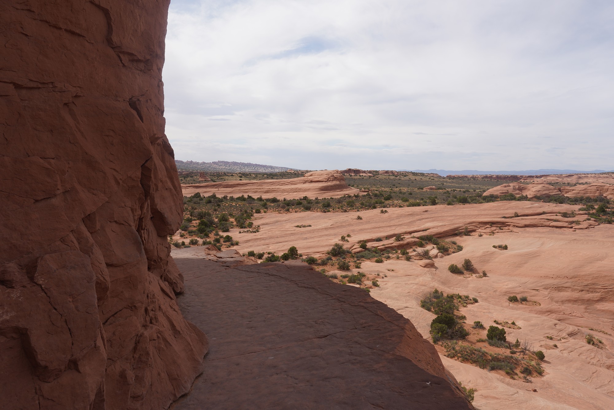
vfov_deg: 46.4
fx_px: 478
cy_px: 205
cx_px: 307
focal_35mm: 28
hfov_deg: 65.5
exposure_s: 1/100
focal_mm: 28
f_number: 16
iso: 100
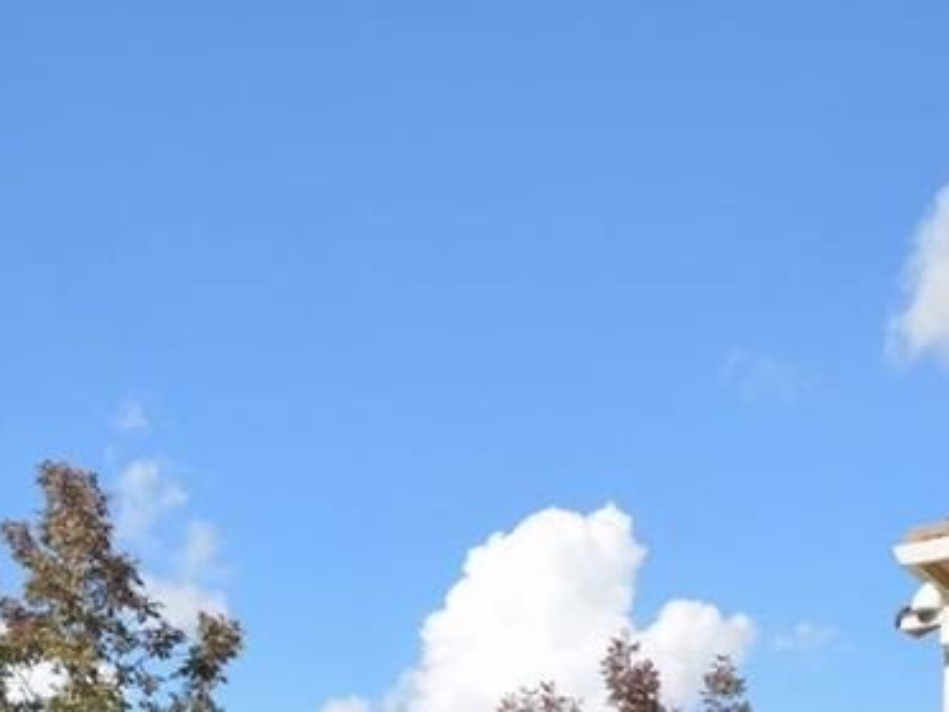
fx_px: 1591
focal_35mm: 58
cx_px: 468
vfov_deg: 20.3
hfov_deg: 33.2
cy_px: 1168
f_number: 9
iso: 100
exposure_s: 1/200
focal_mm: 10
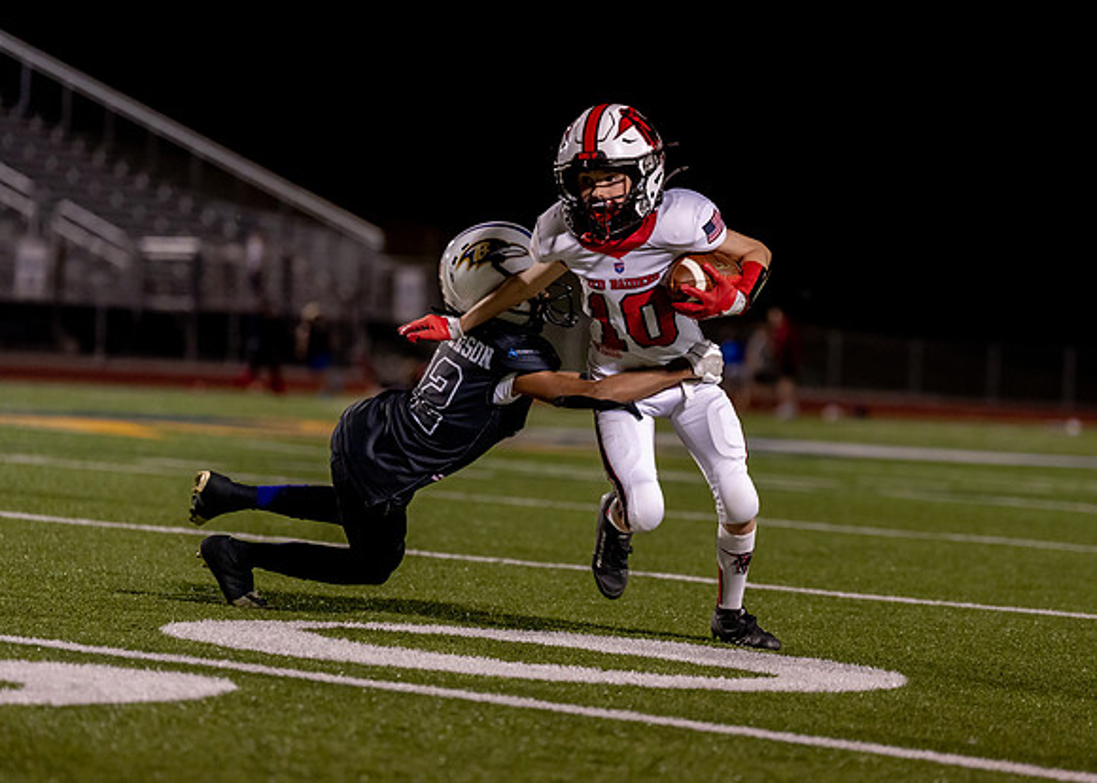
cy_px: 400
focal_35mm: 173
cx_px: 601
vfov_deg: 8.3
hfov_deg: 11.6
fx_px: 5385
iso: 2000
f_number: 2.8
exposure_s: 1/1000
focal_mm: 140
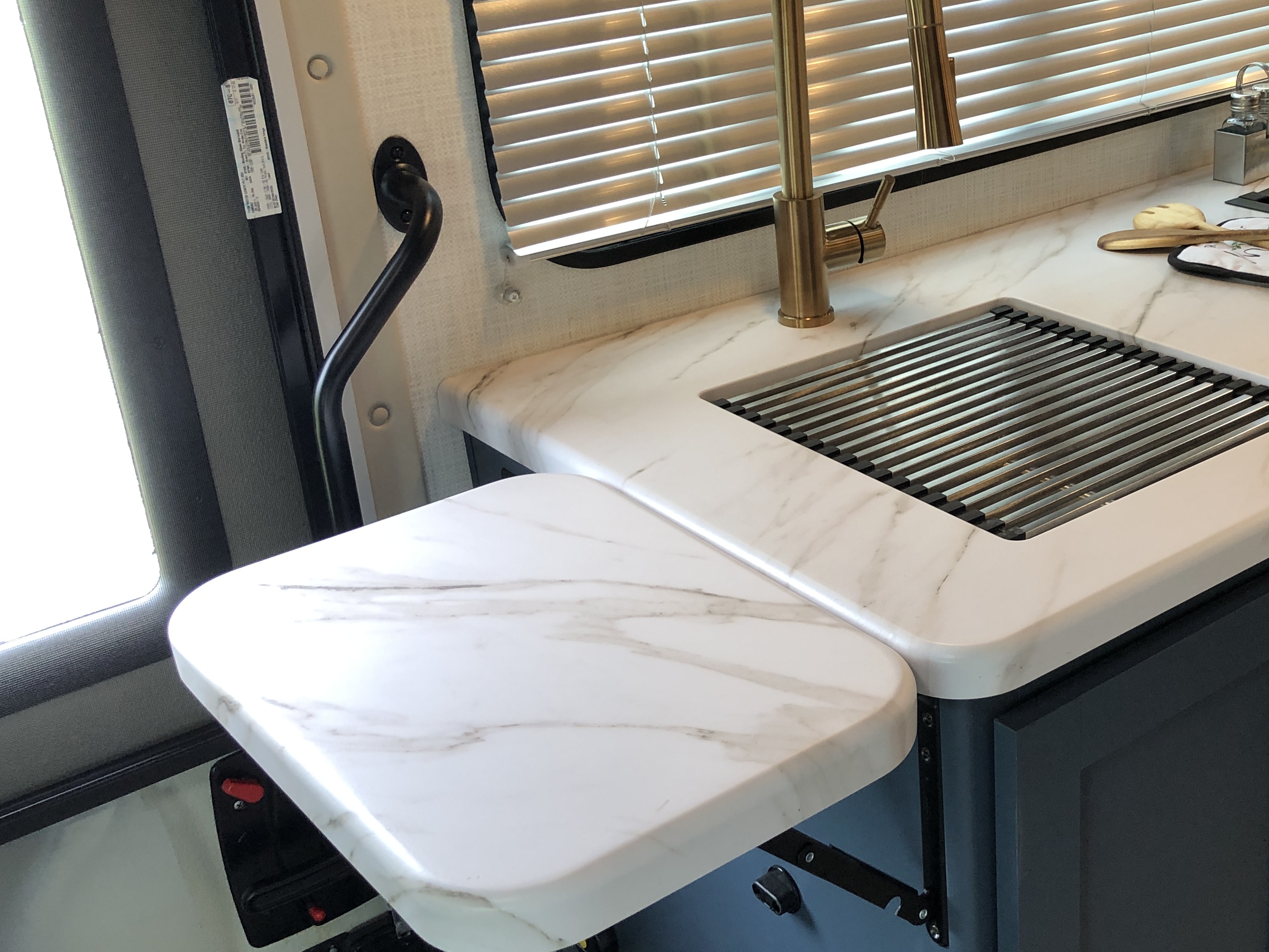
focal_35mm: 45
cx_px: 1011
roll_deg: -0.6
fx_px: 1650
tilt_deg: -23.5
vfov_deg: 32.2
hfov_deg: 40.4
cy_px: 432
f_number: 1.8
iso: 25
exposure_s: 1/40
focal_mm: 3.99
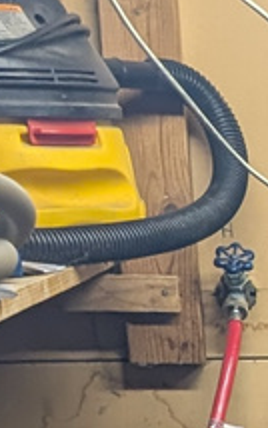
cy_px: 784
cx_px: 921
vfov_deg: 10.7
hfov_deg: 6.3
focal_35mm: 183
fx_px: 2136
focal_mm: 6.9
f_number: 1.68
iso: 103
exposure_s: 1/20
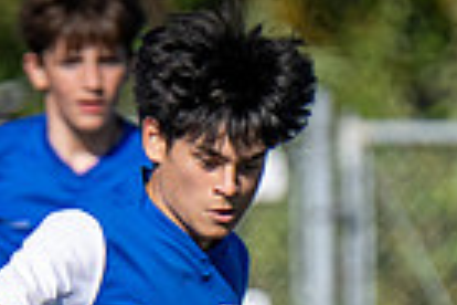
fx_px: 27253
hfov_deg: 1.0
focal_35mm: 2147
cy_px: 551
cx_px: 78
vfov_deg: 0.6
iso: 400
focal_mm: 340
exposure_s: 1/2000
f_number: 5.6
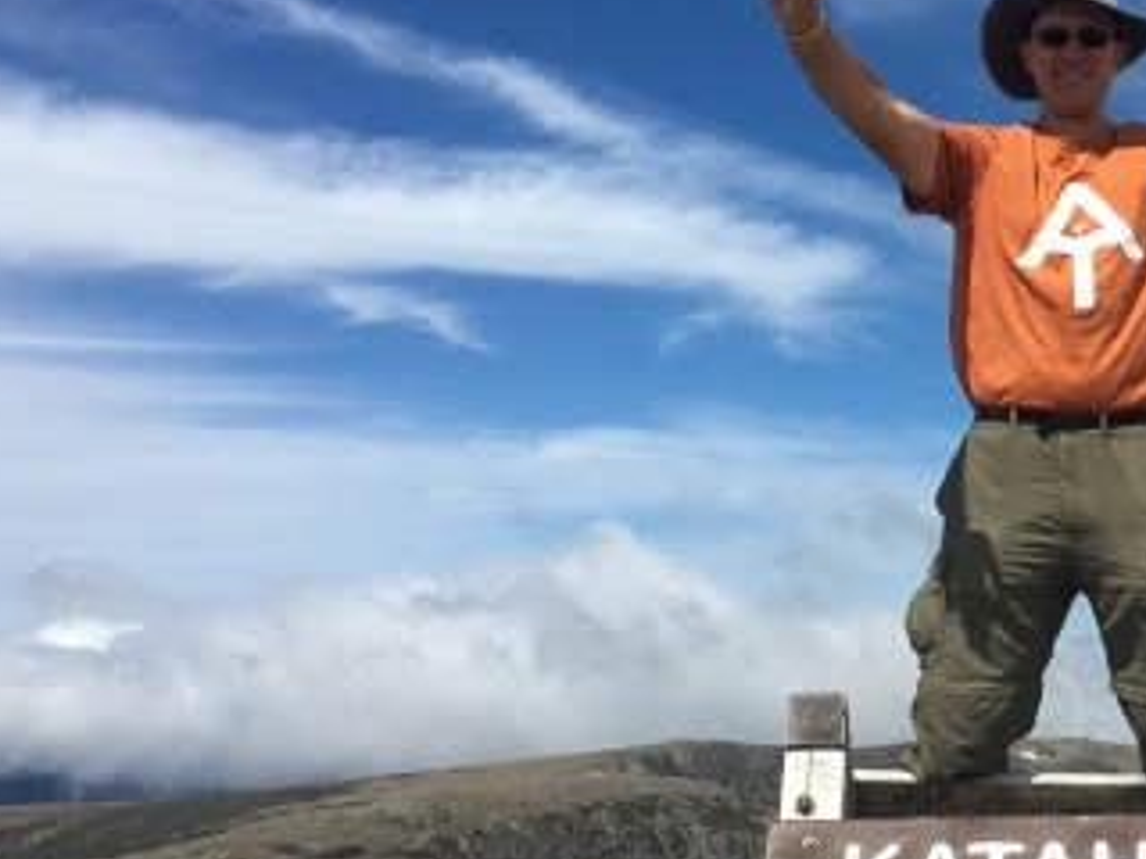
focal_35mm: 58
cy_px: 401
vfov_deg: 25.2
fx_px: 1920
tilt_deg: +7.2
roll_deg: +0.4
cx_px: 1060
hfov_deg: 31.5
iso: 25
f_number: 2.2
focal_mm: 4.15
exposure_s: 1/2959
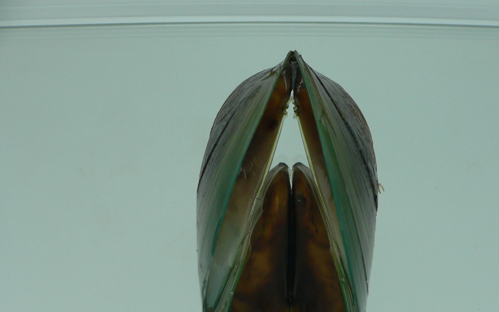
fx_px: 626
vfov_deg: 27.6
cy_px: 229
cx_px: 283
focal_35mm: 46
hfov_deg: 43.4
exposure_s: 1/60
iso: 80
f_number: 2.8
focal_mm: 4.6
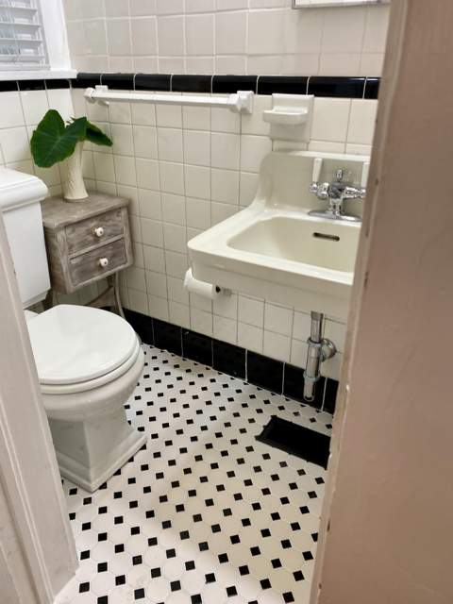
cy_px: 302
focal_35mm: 26
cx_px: 226
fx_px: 454
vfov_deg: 67.3
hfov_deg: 53.1
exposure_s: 1/60
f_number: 1.8
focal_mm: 4.25
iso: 64
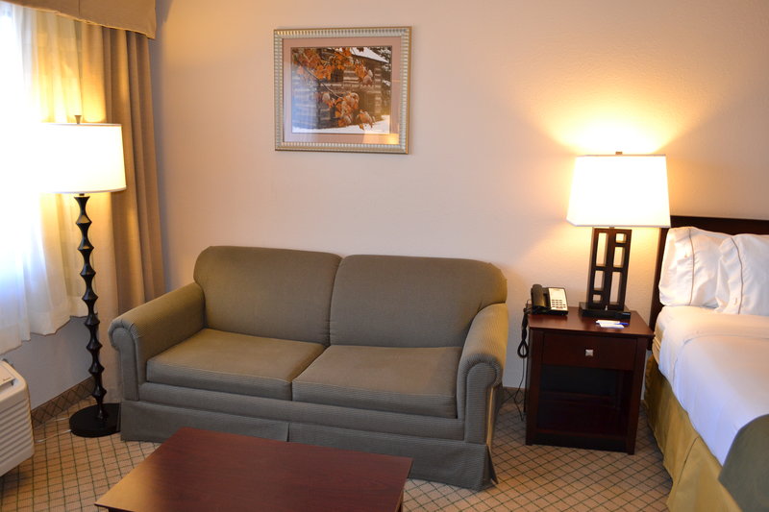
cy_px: 256
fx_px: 577
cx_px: 384
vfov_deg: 47.9
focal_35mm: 27
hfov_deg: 67.4
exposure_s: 1/60
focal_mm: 18
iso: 640
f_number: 3.5
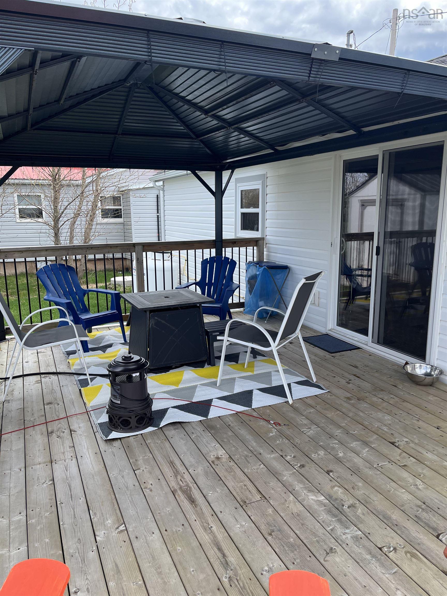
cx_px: 224
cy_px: 298
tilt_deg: -10.6
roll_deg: -0.3
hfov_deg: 53.1
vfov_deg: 67.3
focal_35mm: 26
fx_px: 448
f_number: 1.6
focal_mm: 5.1
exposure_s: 1/1238
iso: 50
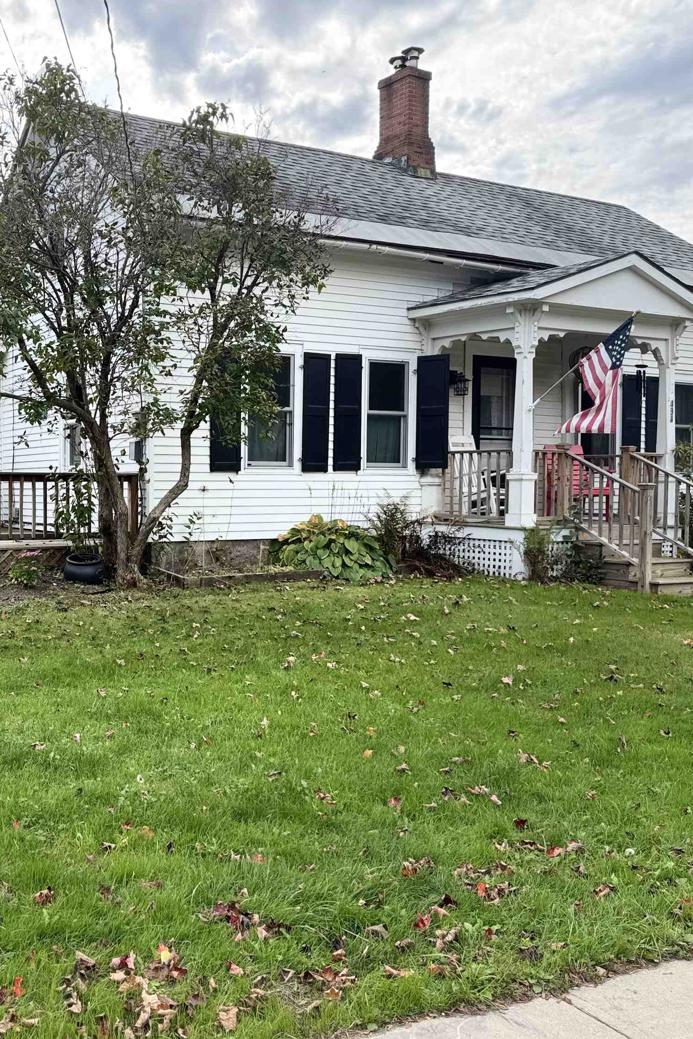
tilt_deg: -3.3
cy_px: 522
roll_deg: -0.5
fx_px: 981
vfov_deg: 55.8
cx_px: 101
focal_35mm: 34
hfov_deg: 37.0
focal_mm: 6.76
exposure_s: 1/1425
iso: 80
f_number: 1.78
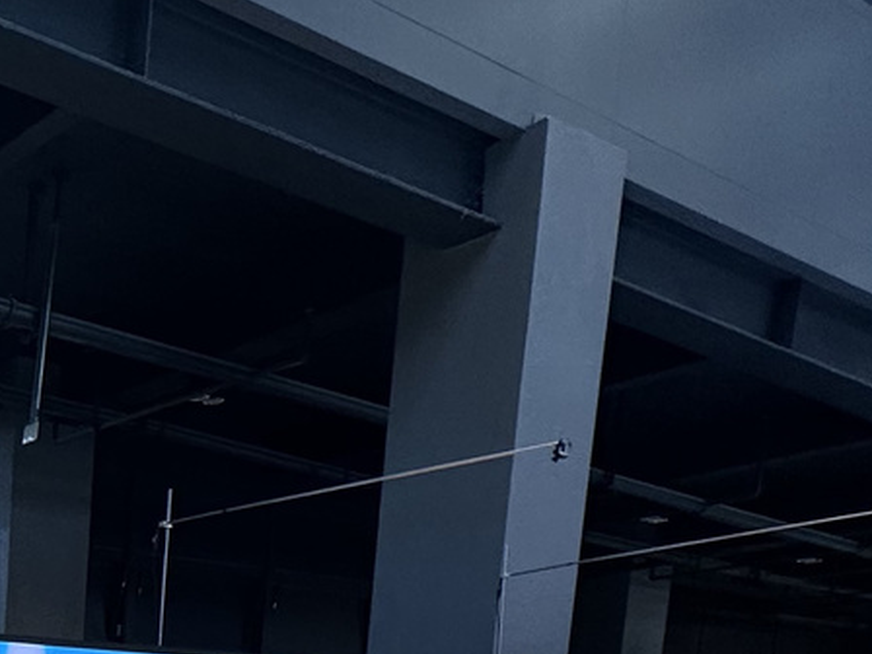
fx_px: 1260
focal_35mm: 50
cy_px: 1010
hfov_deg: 28.0
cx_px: -382
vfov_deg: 22.9
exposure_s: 1/101
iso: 64
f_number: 2.2
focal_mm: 2.2
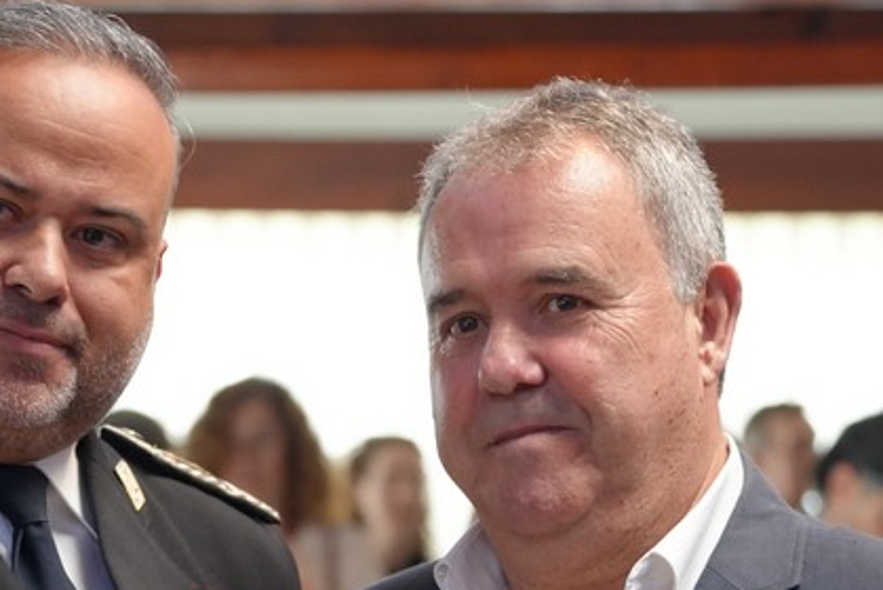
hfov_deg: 8.6
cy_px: 748
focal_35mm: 239
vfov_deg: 5.7
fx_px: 5866
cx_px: 247
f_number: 5
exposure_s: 1/160
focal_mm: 87
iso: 2000
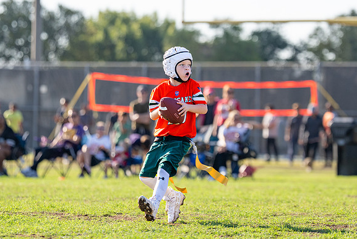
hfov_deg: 7.8
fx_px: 2618
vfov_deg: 5.2
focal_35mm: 264
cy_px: 108
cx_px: 206
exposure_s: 1/2500
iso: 250
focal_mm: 142
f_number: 2.8
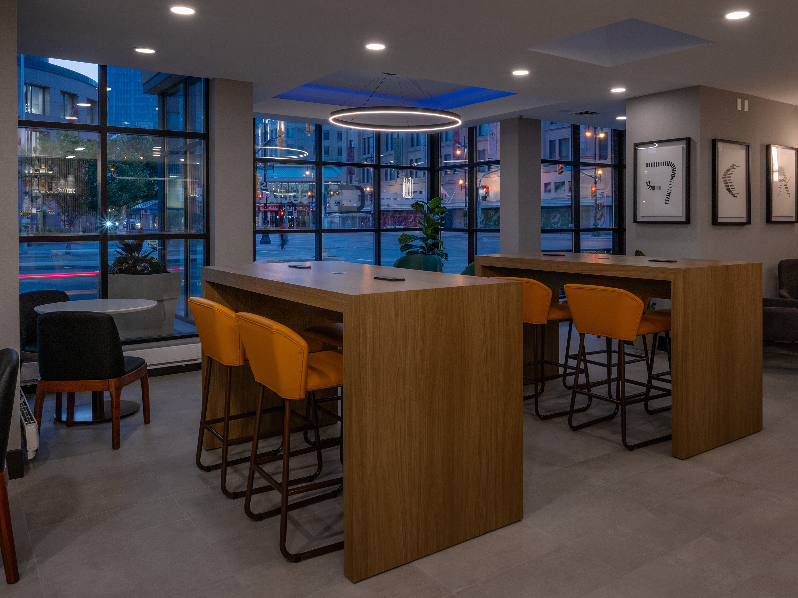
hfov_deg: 63.3
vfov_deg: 49.2
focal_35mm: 28
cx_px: 439
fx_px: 646
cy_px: 222
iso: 160
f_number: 11
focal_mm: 18
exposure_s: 1/2.5
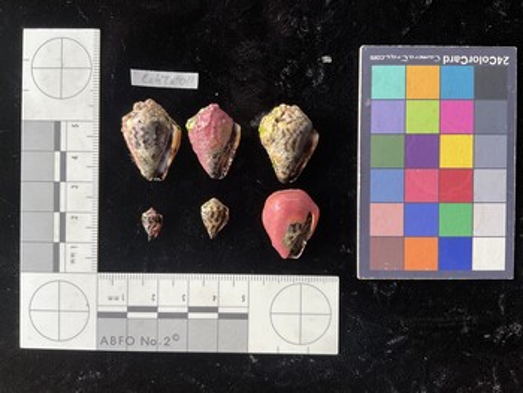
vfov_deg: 48.3
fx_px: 438
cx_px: 262
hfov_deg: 61.6
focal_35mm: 29
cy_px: 196
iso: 50
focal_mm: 3
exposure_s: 1/120
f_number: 1.8
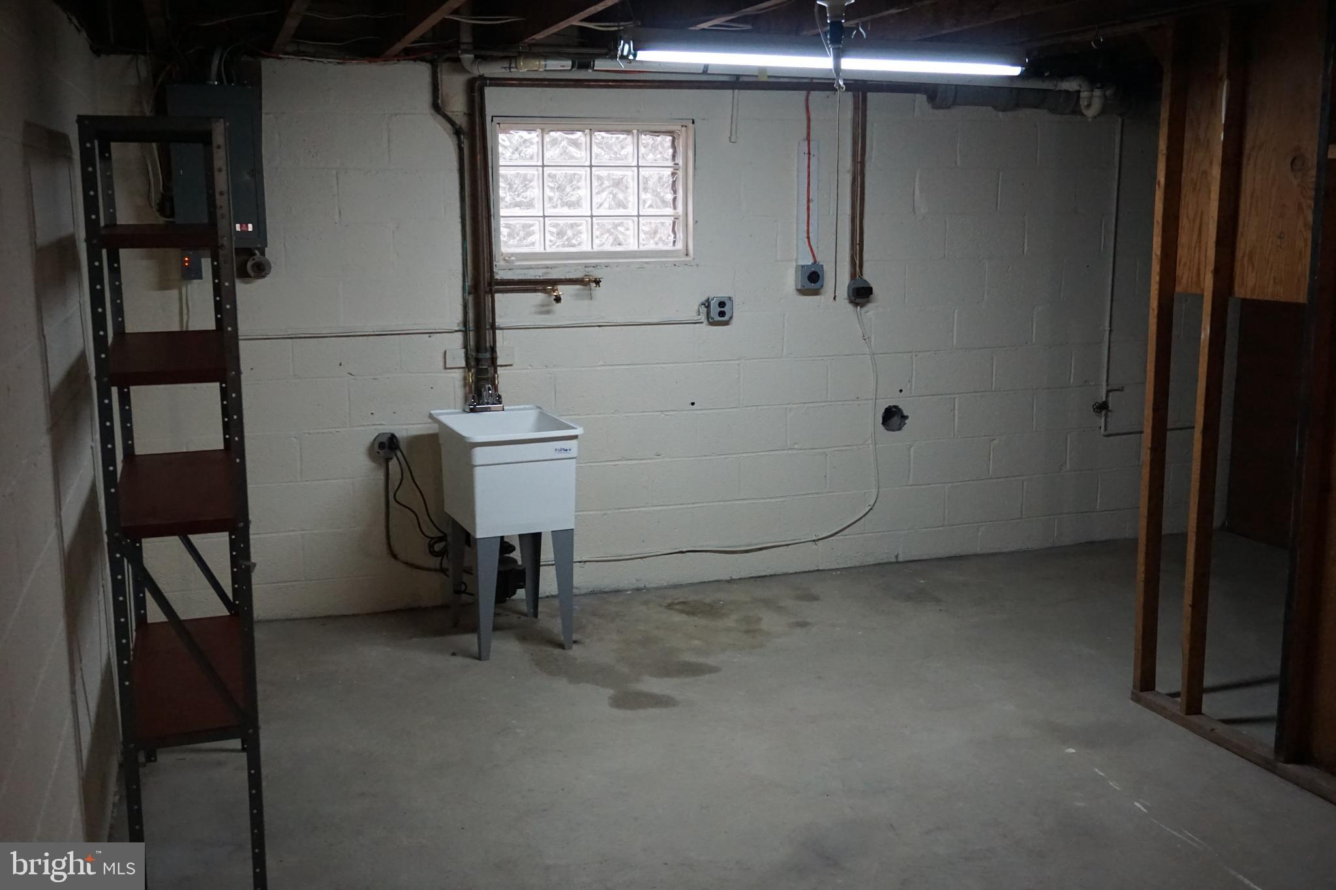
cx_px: 668
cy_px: 445
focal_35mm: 36
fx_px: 1336
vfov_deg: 36.9
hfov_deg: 53.1
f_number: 4.5
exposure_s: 1/160
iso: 3200
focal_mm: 24
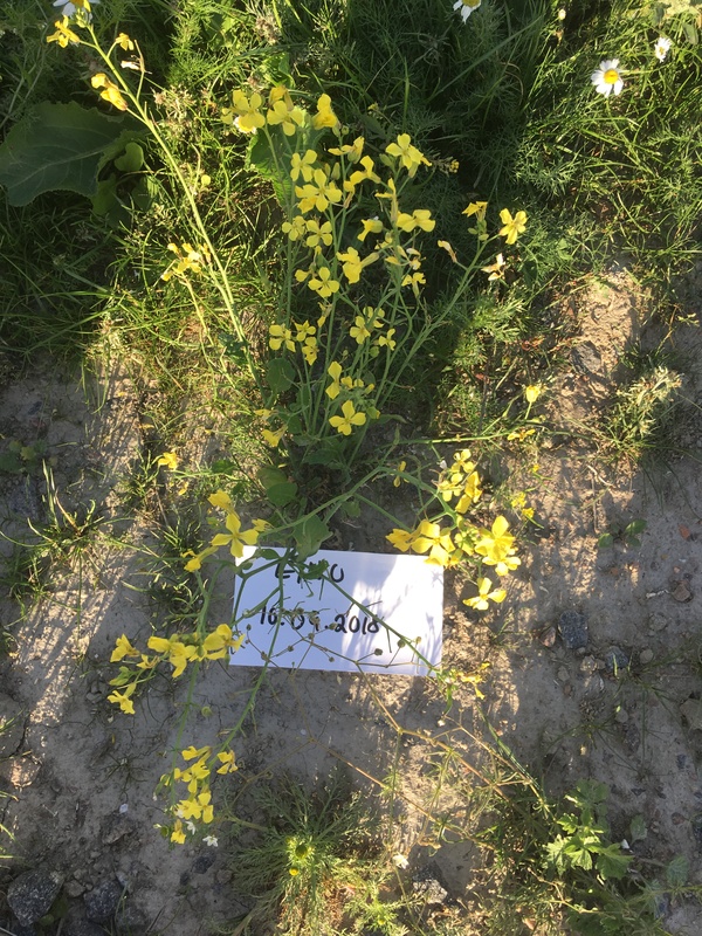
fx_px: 784
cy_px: 468
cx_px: 351
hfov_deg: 48.2
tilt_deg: -75.6
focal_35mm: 29
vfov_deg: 61.7
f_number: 2.2
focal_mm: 4.15
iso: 25
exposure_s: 1/370
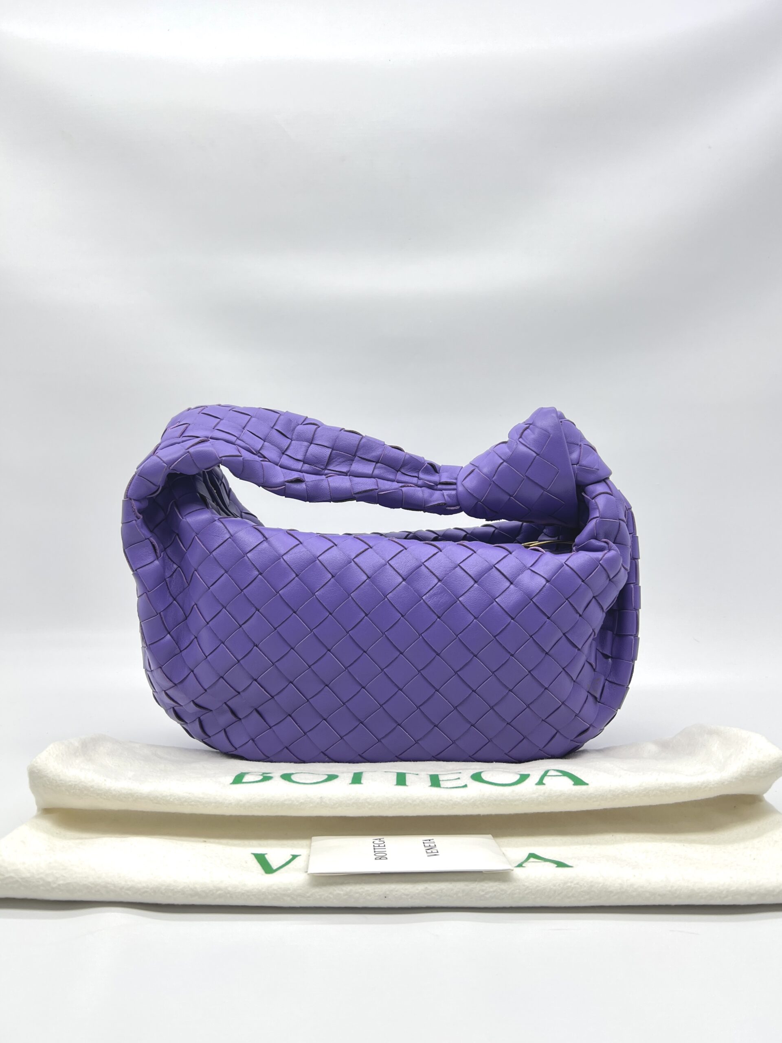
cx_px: 391
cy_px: 522
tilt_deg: -4.8
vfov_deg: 67.3
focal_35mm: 26
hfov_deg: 53.1
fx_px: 783
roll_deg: +0.5
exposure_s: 1/130
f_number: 1.5
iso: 32
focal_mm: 5.7
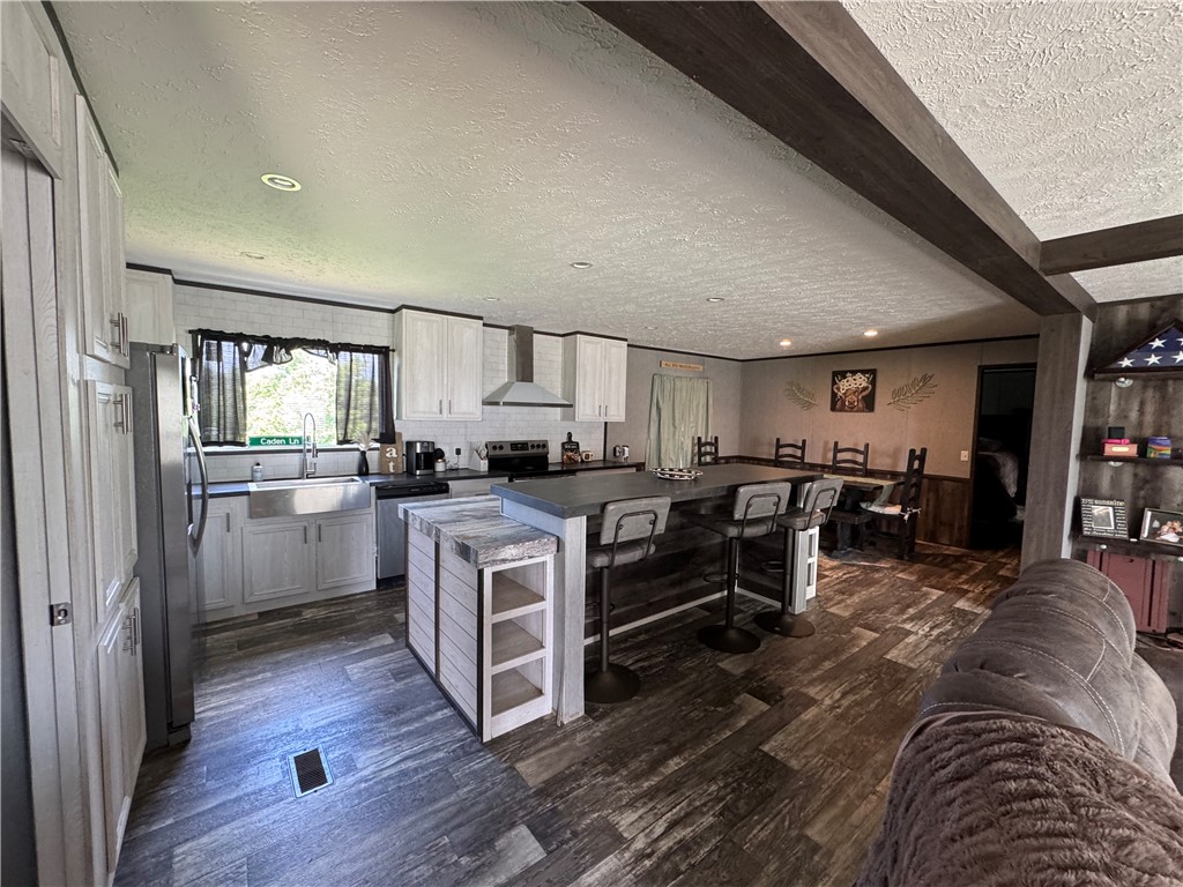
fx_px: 478
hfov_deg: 102.1
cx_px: 592
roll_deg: -2.1
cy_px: 444
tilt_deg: -4.2
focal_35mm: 14
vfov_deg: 85.7
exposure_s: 1/60
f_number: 2.2
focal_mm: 2.22
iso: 250
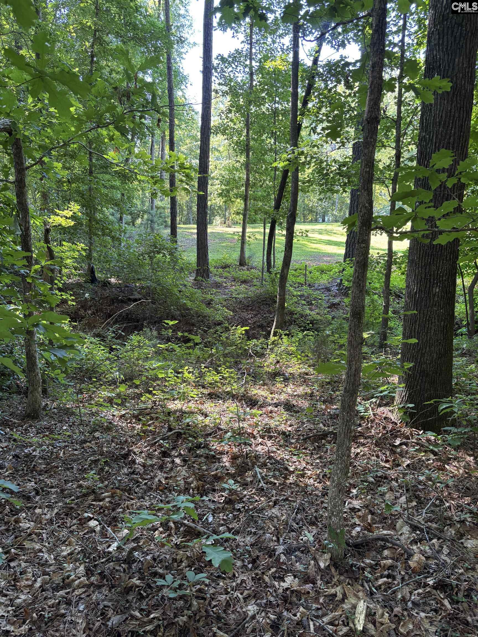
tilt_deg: -9.1
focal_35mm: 26
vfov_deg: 67.3
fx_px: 479
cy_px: 318
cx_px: 239
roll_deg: -4.0
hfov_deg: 53.1
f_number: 1.6
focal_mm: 5.96
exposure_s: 1/121
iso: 125
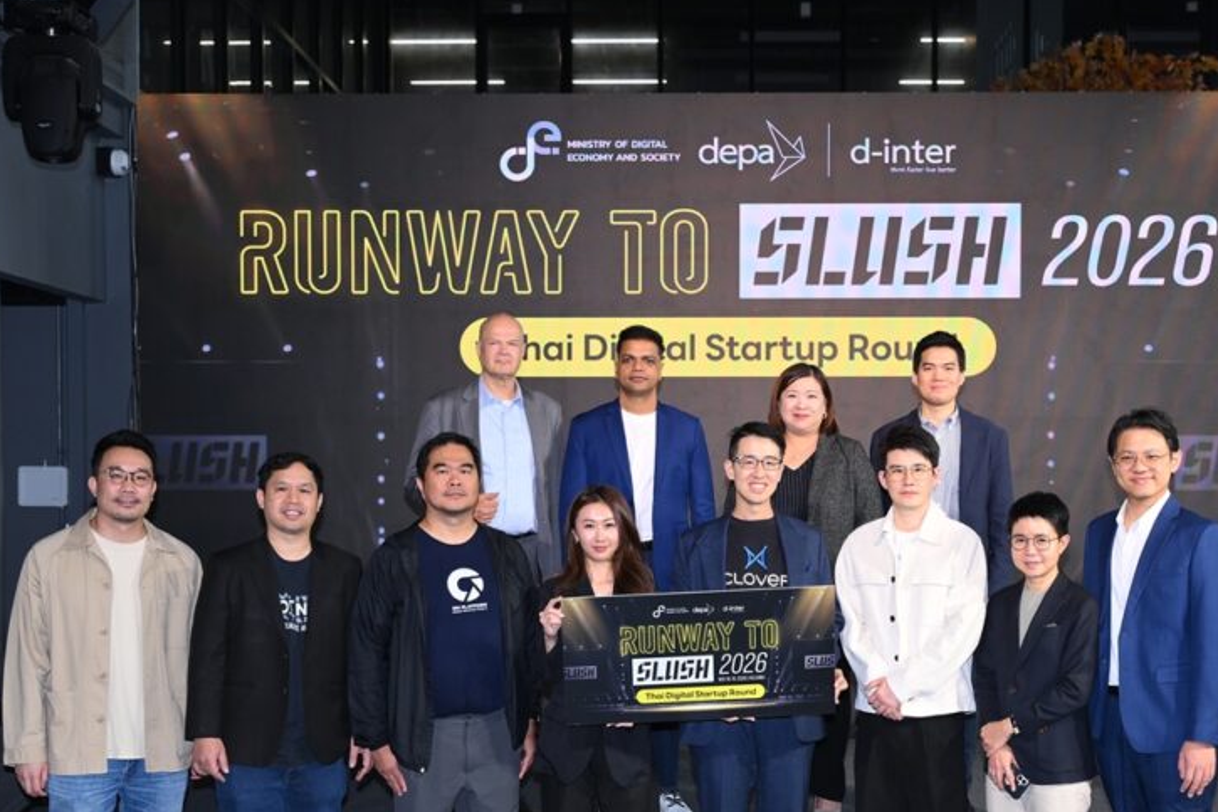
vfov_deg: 27.5
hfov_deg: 40.5
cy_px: 528
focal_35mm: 49
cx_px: 680
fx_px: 1647
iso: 320
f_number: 4
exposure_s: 1/125
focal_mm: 34.5
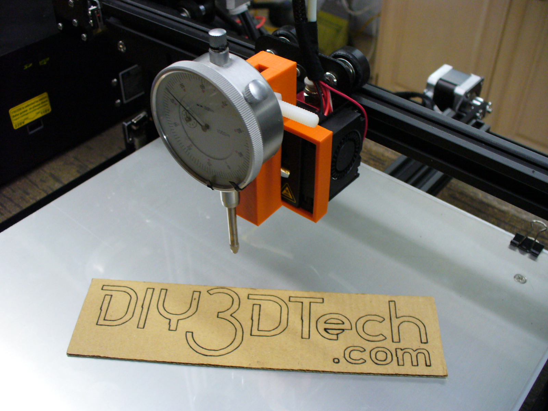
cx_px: 274
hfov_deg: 50.1
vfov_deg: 38.7
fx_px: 586
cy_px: 206
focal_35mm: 37
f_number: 2.8
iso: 200
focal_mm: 6.1
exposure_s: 1/30
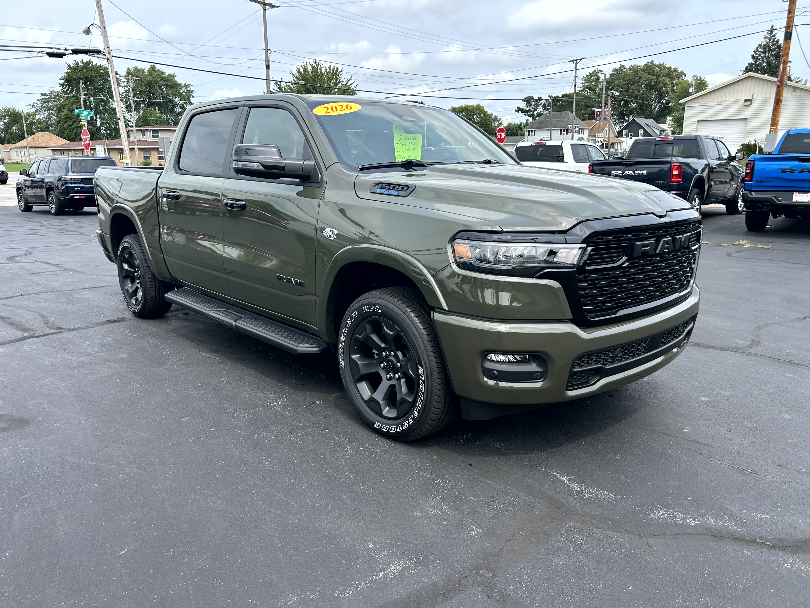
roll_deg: +0.4
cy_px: 304
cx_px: 405
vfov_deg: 53.1
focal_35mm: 26
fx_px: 608
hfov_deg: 67.3
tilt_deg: -13.4
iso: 50
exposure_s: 1/1575
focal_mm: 5.7
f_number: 1.5
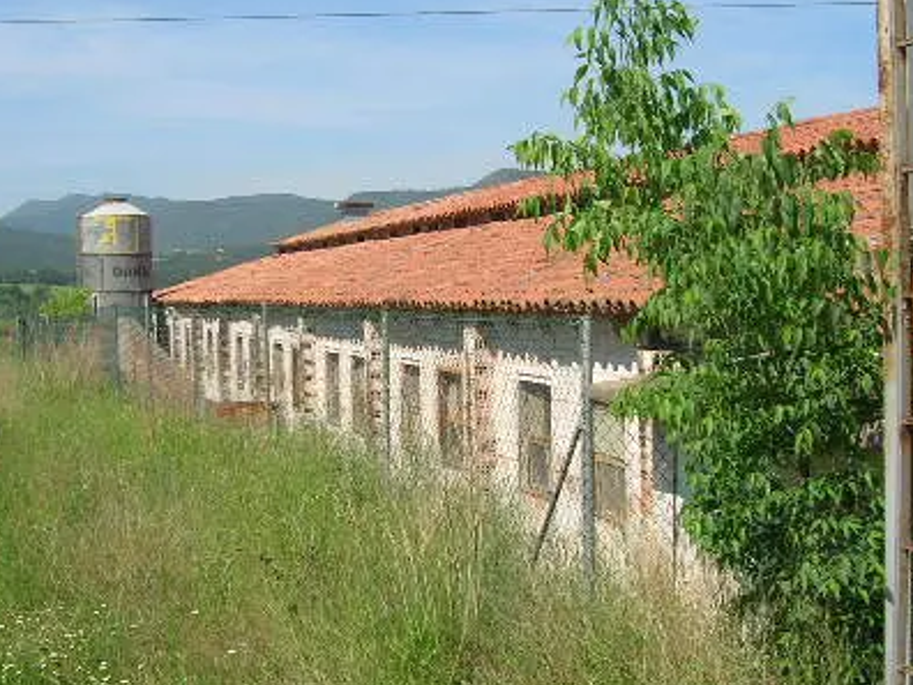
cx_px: 463
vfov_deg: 26.6
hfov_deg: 34.9
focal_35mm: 55
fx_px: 1451
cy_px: 362
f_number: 4.9
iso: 50
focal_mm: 5.7
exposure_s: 1/420
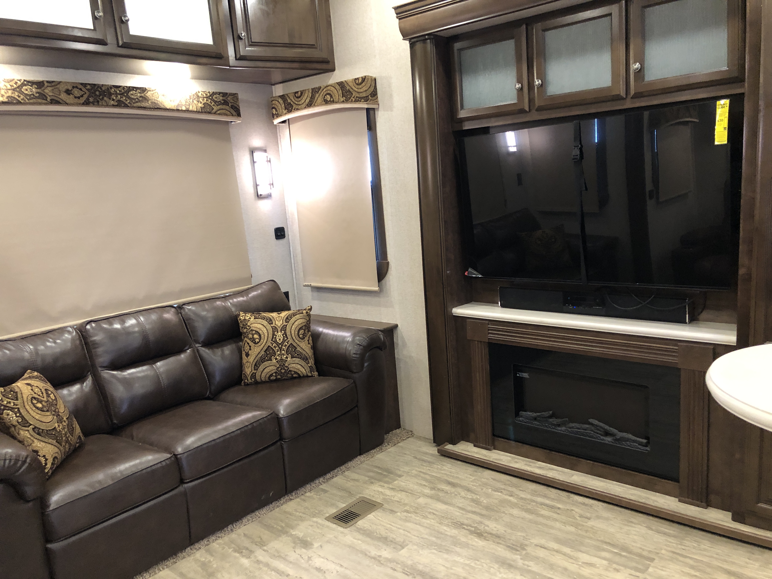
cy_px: 290
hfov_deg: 63.4
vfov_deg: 49.7
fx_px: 624
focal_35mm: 28
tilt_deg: -11.3
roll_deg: +4.1
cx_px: 386
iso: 100
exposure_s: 1/10
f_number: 1.8
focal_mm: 3.99
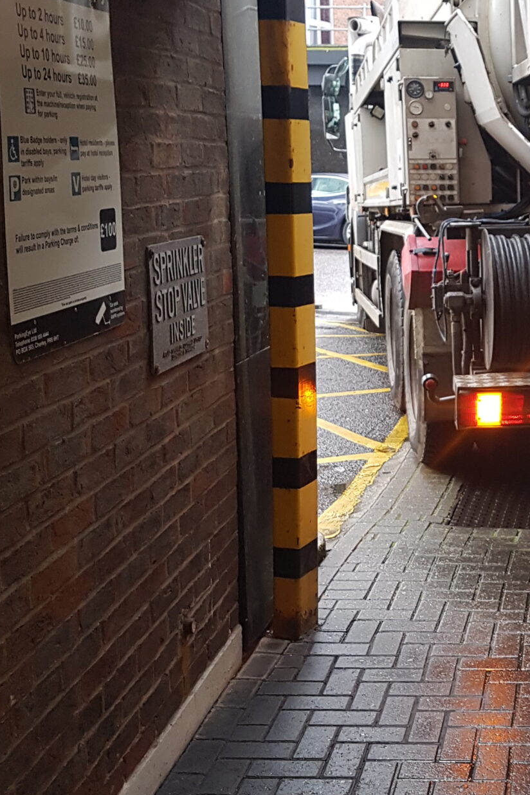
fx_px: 1237
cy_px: 349
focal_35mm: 56
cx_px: 551
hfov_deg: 23.0
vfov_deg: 35.6
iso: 125
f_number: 1.7
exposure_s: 1/50
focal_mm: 4.2
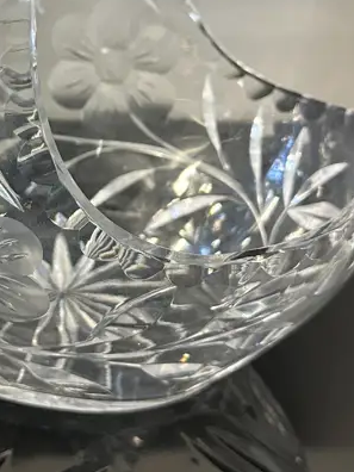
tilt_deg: -31.0
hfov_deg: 23.2
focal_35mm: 62
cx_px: 56
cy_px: 155
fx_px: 845
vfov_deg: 30.9
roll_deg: -1.3
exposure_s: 1/50
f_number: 1.78
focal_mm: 6.86
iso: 500
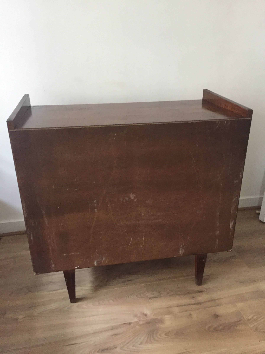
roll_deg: +0.6
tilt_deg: -24.8
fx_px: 296
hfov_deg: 48.2
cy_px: 177
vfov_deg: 61.7
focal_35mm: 29
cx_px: 132
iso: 320
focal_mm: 4.15
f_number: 2.2
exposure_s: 1/17
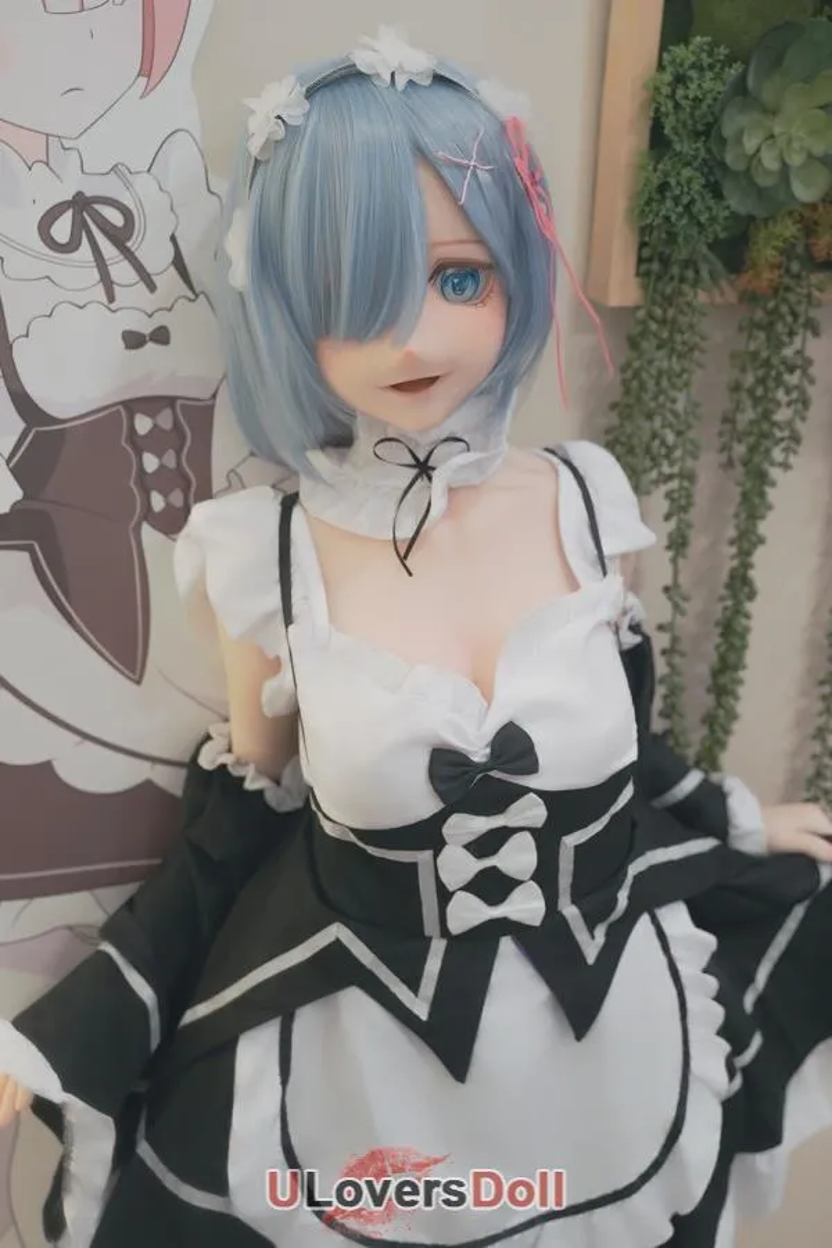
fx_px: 1283
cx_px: 416
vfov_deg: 51.9
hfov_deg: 35.9
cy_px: 624
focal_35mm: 37
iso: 320
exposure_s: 1/100
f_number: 2.8
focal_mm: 37
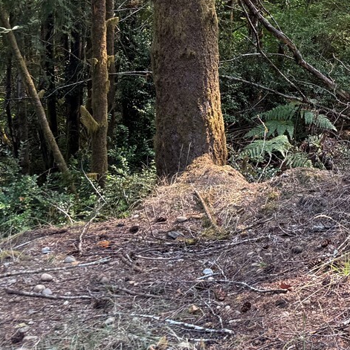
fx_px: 824
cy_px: -46
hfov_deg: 20.4
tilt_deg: -1.2
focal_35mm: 72
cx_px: 534
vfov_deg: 22.5
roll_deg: -1.3
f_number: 1.78
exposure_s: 1/279
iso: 80
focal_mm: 6.76
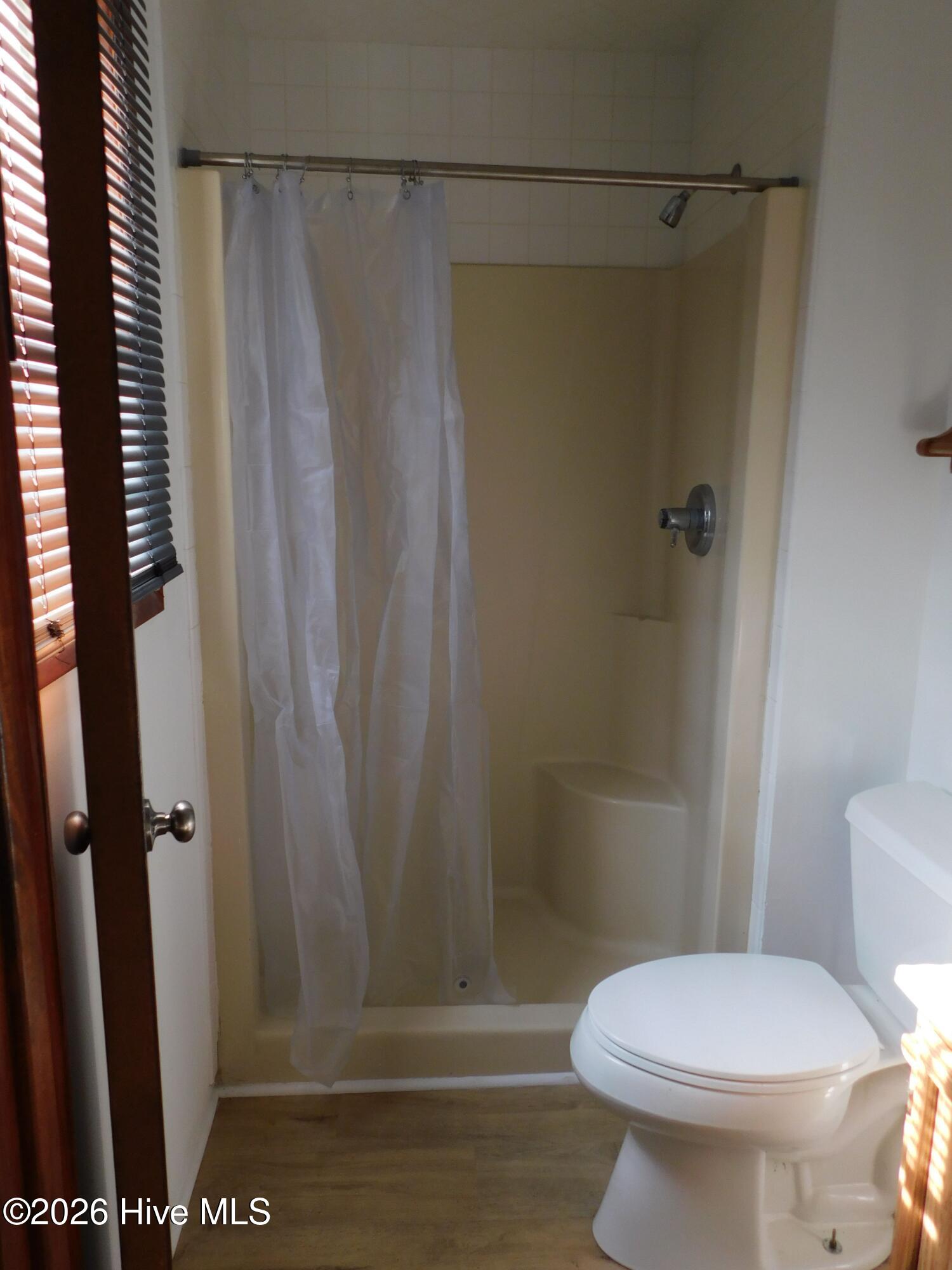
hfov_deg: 54.9
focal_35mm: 25
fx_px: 917
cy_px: 635
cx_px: 476
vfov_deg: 69.4
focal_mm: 4.5
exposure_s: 1/30
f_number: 3.1
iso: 140
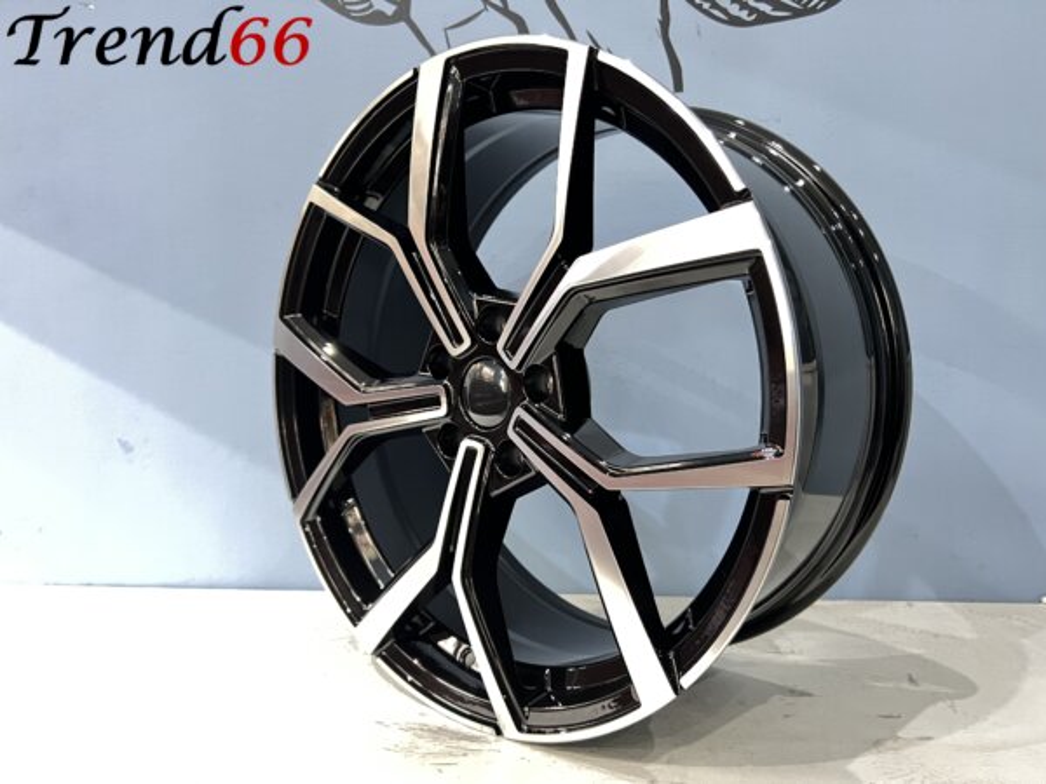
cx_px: 523
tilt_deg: -3.3
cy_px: 392
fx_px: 786
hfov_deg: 67.3
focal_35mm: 26
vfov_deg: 53.1
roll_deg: +0.6
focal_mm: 5.7
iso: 1000
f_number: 1.5
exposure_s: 1/25
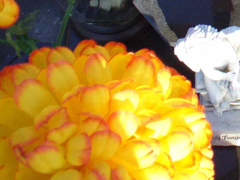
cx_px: 382
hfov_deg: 15.2
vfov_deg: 12.0
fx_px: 818
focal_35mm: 118
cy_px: -86
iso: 80
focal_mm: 6.1
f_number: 2.8
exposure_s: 1/250
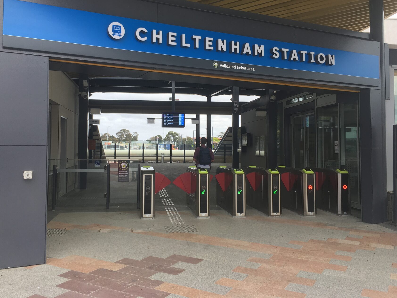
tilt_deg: +1.6
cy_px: 132
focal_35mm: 33
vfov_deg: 42.9
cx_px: 185
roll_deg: -0.9
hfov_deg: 55.3
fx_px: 378
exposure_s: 1/194
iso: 25
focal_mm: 4.15
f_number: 2.2
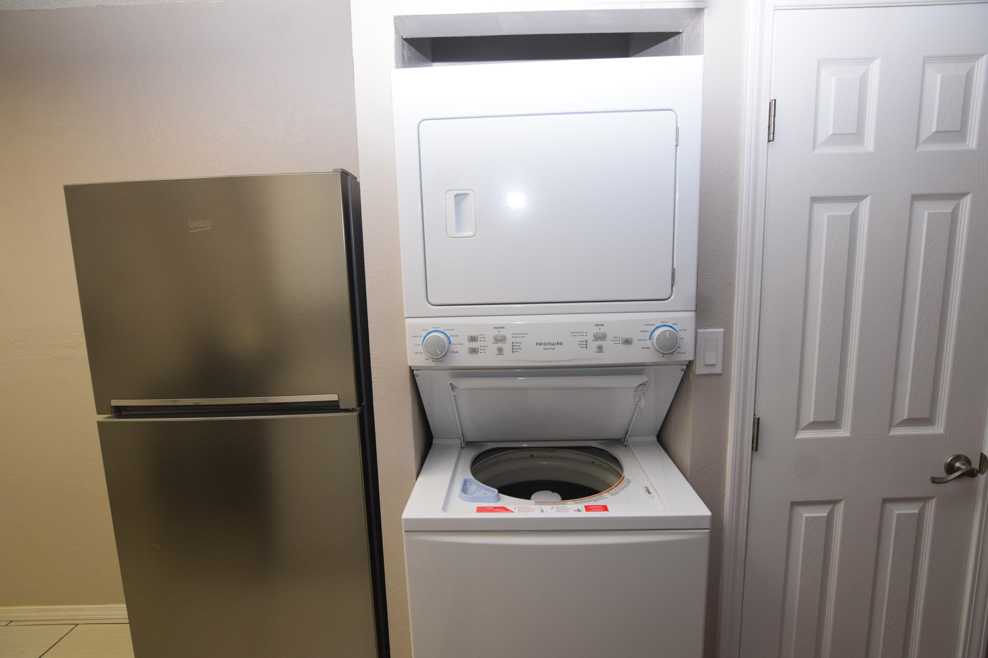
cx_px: 494
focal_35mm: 16
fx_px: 453
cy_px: 329
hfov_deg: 95.0
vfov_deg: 72.1
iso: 800
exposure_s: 1/100
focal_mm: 11
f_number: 5
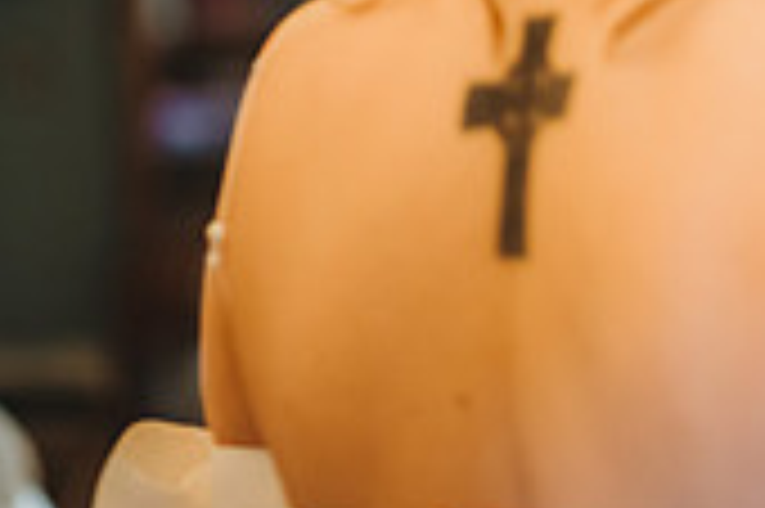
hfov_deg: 7.0
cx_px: 1156
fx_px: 6156
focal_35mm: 290
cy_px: -146
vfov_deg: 4.7
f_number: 1.8
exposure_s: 1/200
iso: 1250
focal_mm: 85
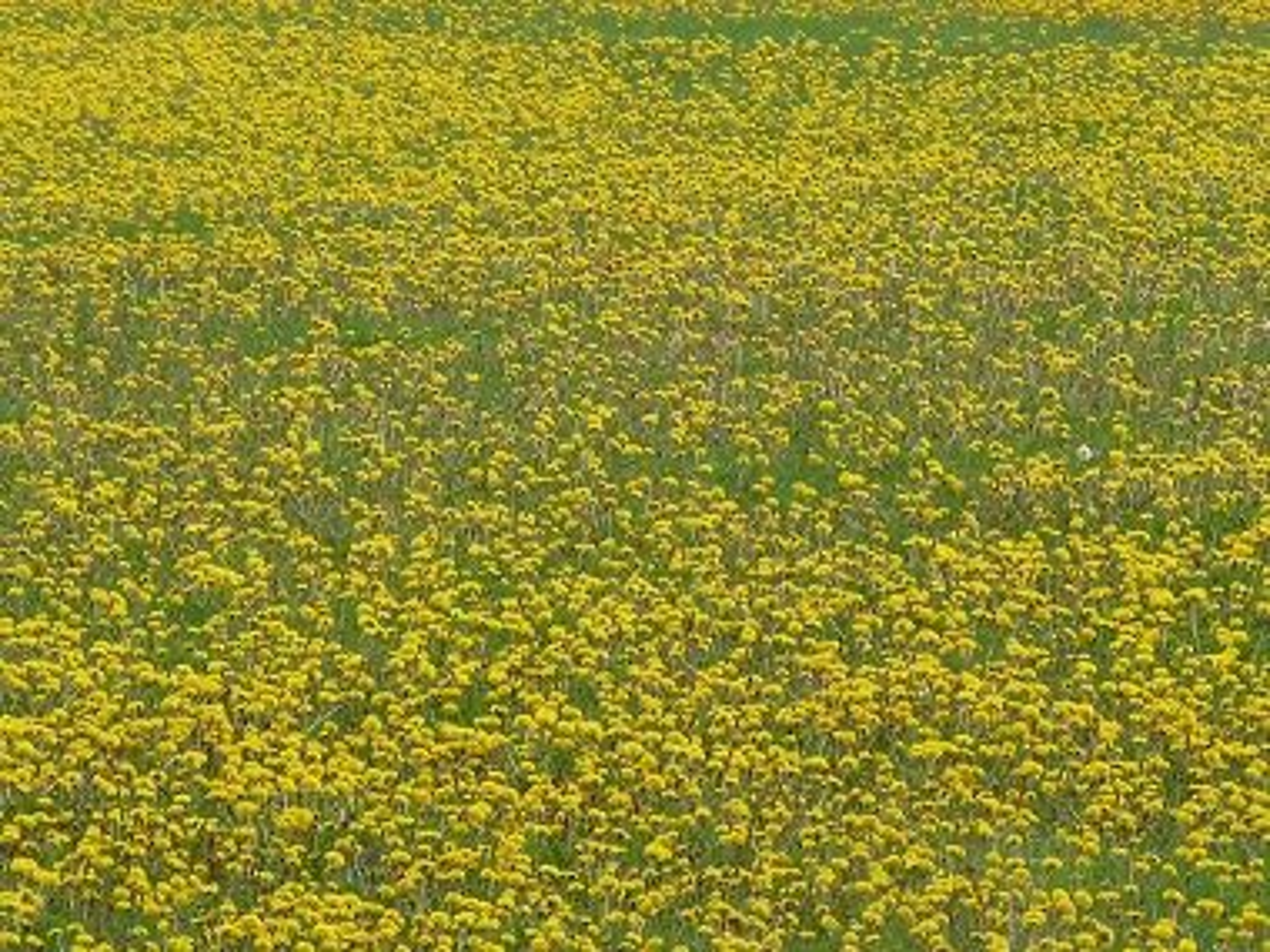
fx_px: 12804
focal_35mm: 349
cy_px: 476
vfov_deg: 4.3
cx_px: 635
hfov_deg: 5.7
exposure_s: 1/400
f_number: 5.6
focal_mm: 34.9
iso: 100
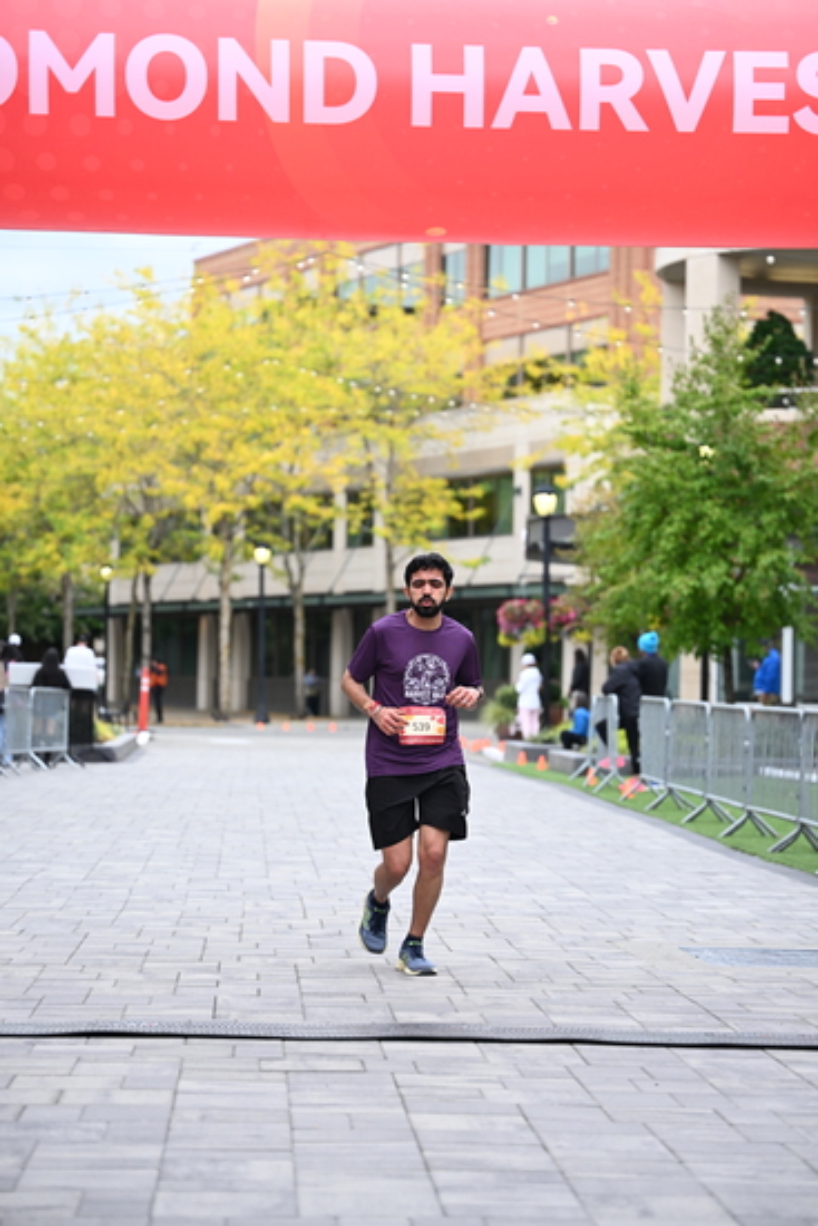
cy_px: 613
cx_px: 409
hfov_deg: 15.5
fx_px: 2997
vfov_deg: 23.1
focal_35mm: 88
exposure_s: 1/2000
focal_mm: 88
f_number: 2.8
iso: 640
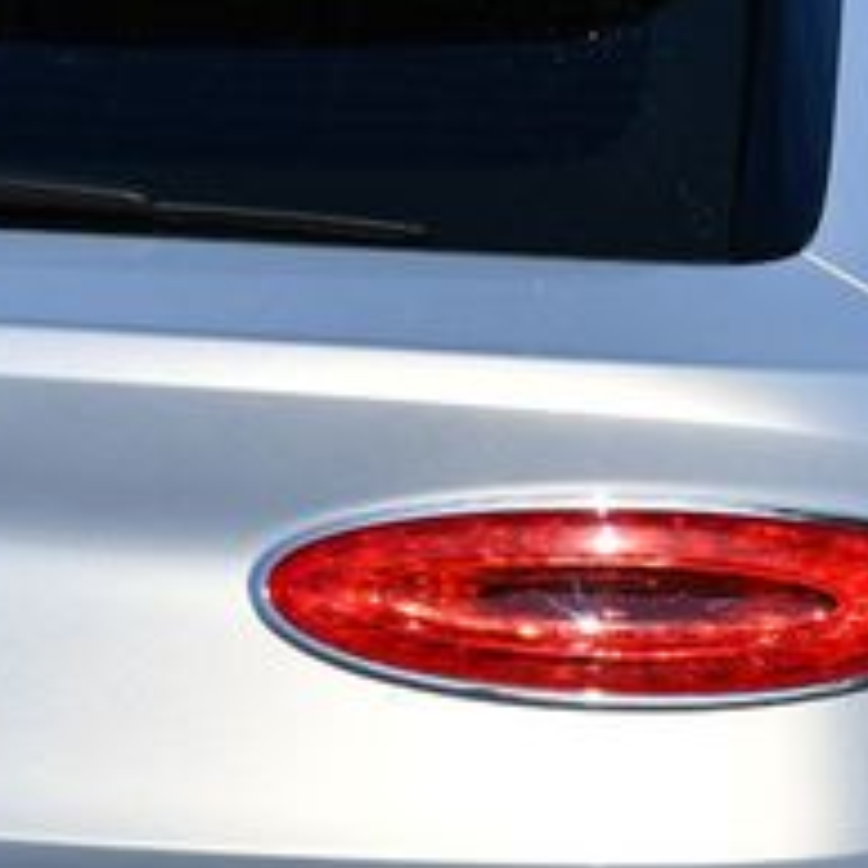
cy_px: 522
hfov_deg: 9.5
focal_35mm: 181
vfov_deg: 9.7
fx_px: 5135
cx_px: -279
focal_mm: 32
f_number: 8
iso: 100
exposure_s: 1/250
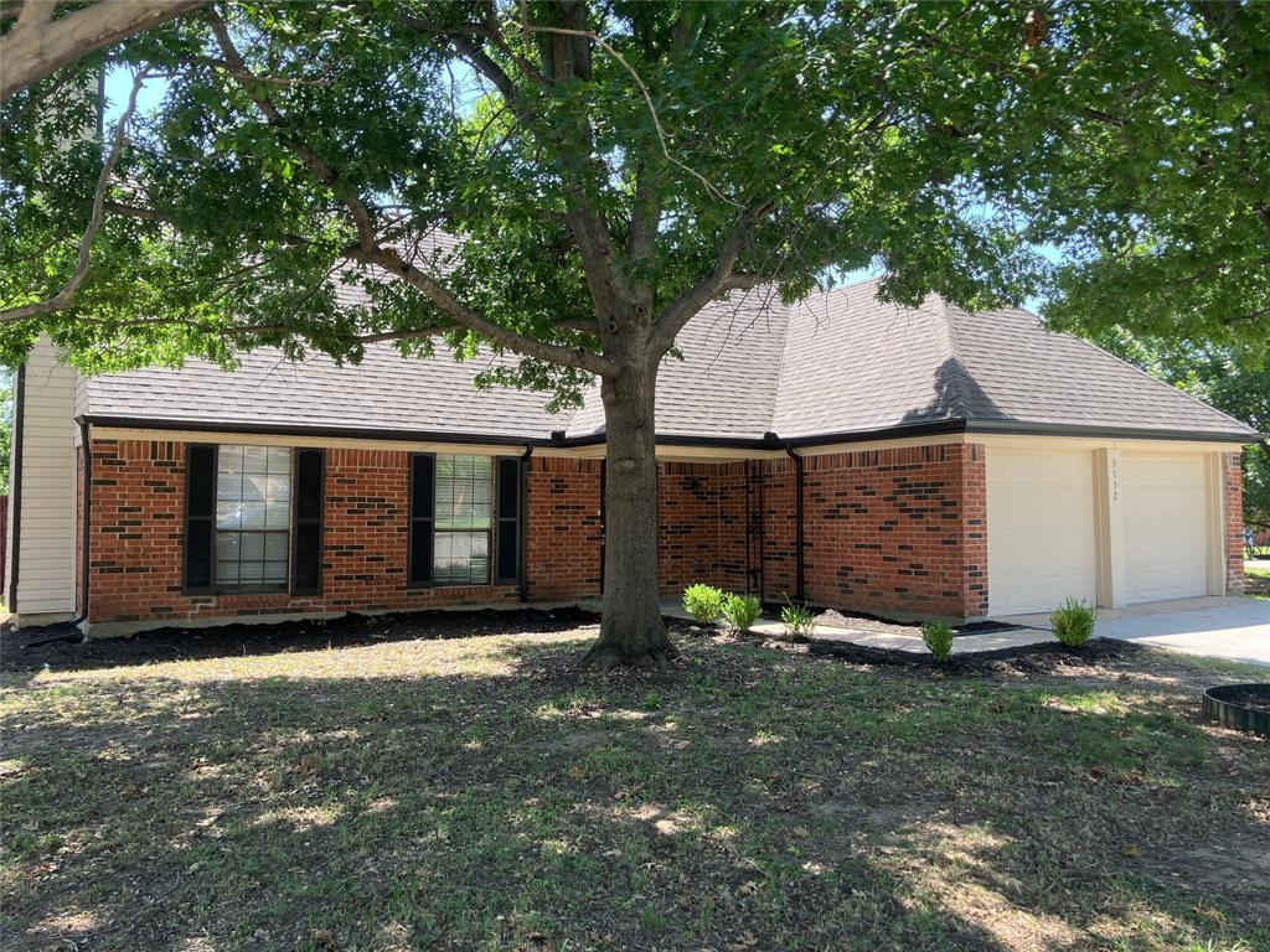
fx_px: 1027
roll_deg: -0.4
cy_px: 476
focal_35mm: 28
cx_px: 635
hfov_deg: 63.4
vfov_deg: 49.7
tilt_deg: +3.6
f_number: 1.8
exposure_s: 1/260
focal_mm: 3.99
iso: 25
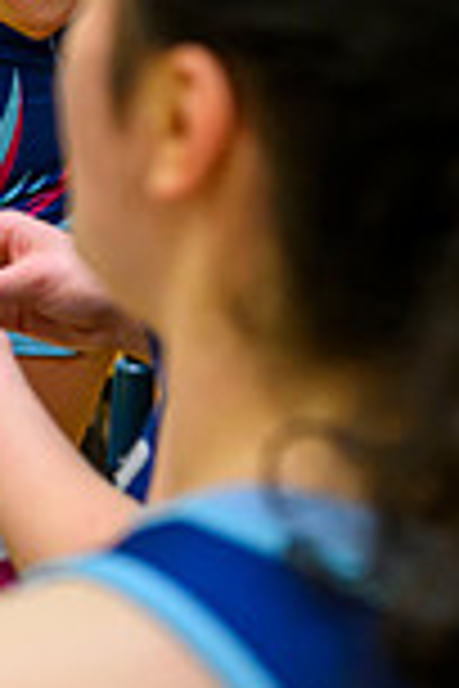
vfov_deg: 15.1
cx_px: -598
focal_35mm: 133
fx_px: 2543
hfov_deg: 9.3
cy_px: -34
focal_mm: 35
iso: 2000
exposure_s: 1/500
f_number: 3.2
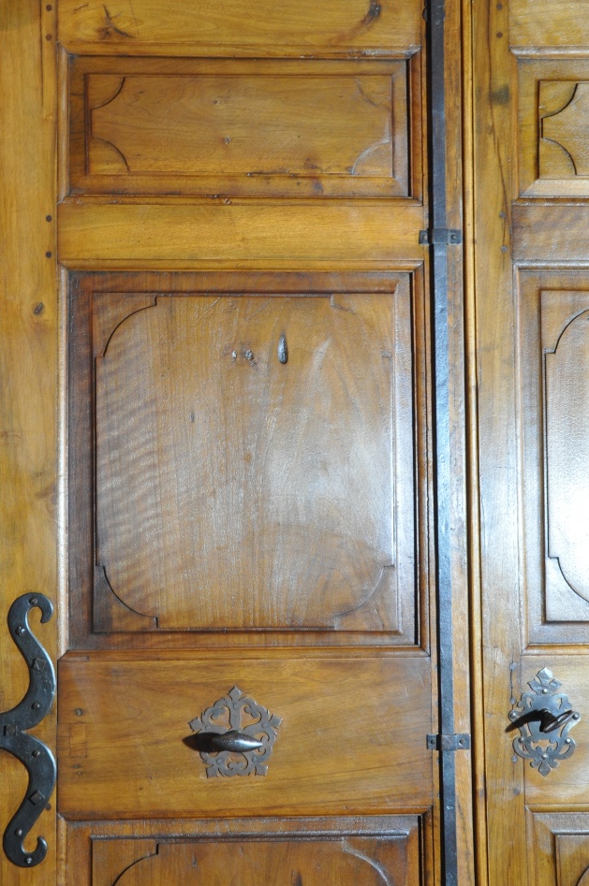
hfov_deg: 23.7
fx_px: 1402
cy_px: 390
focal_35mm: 57
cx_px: 246
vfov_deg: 35.0
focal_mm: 30
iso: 800
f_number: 5.6
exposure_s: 1/30
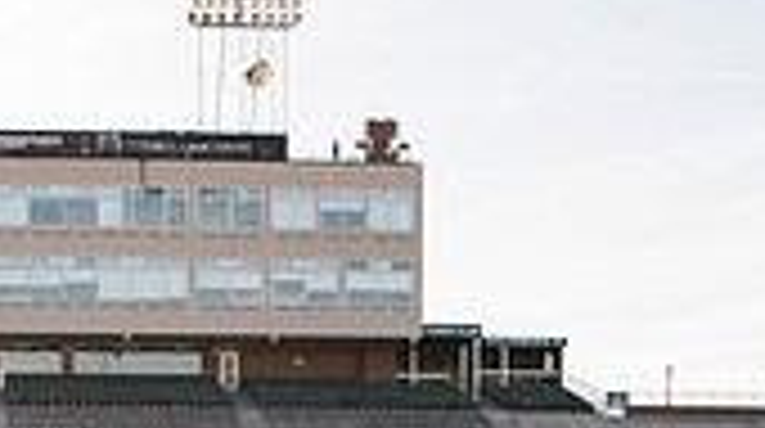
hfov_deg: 24.2
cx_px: 112
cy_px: 696
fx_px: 1742
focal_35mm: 86
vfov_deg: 13.0
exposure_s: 1/640
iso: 320
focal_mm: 24
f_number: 5
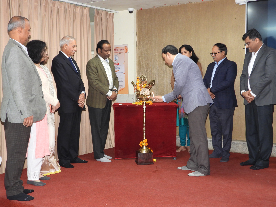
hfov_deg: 40.4
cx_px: 138
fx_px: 375
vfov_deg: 30.9
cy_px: 104
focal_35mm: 47
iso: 280
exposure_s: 1/30
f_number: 3.2
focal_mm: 8.5
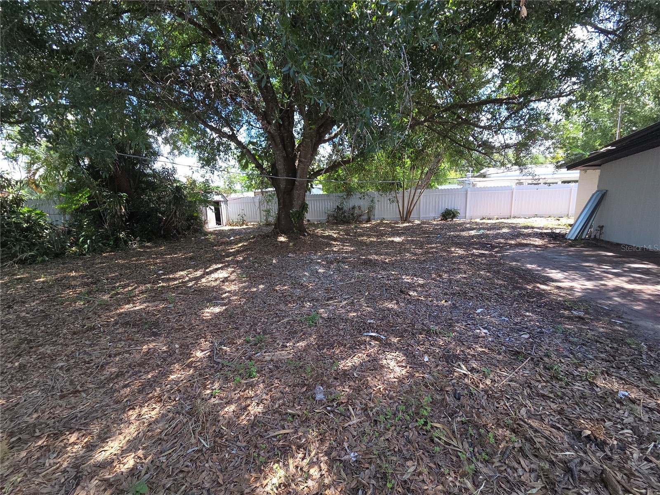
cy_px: 248
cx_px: 330
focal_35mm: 13
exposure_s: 1/234
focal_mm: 2.2
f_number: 2.2
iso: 50
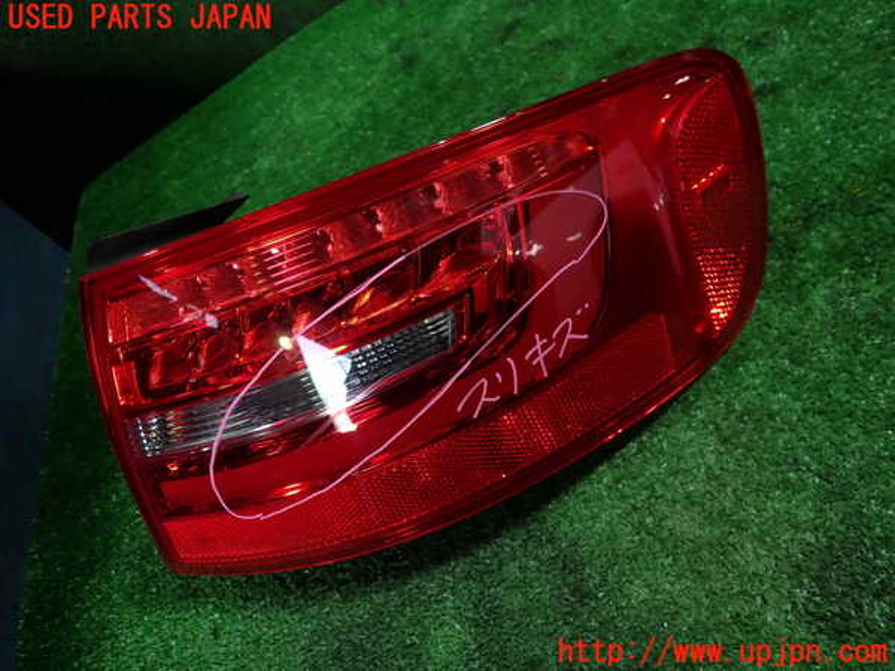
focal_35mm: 25
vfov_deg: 54.9
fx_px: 646
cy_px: 336
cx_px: 448
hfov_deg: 69.4
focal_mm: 4.5
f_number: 2
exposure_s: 1/60
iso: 200
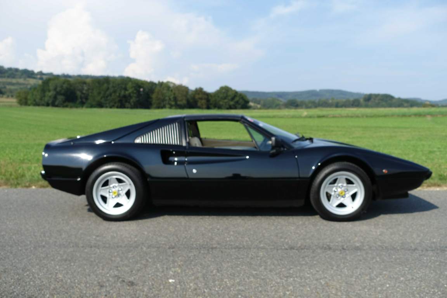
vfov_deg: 37.9
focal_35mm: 35
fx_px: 435
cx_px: 224
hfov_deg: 54.4
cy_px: 149
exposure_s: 1/125
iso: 125
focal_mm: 12.99
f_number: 4
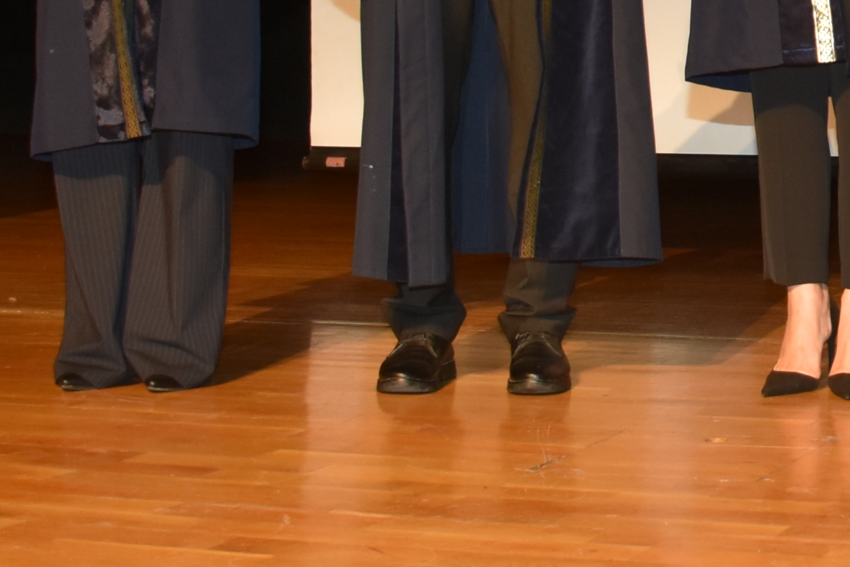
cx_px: 1148
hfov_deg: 18.9
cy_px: -148
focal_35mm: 99
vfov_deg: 13.4
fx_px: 2338
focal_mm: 18
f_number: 4
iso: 560
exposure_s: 1/60
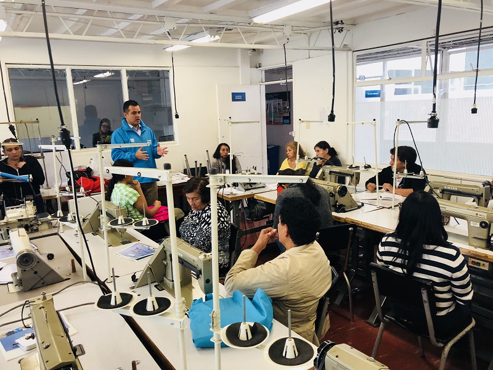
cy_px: 185
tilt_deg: -10.3
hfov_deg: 63.4
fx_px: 399
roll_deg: +2.1
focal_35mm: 28
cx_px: 246
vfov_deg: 49.7
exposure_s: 1/30
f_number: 1.8
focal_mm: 3.99
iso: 32
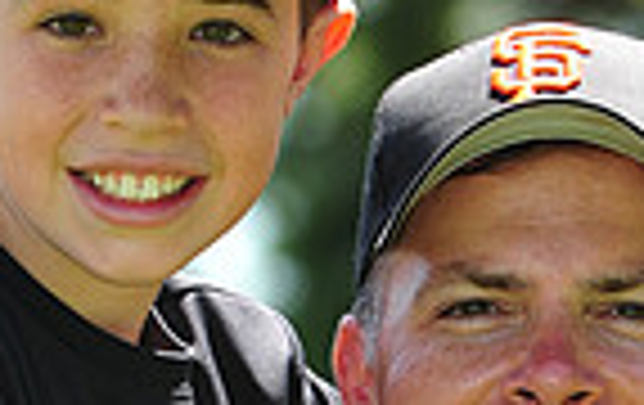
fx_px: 11958
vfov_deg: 1.9
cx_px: 423
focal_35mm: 680
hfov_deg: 3.1
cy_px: 756
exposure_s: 1/200
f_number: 6.3
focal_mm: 165
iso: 200
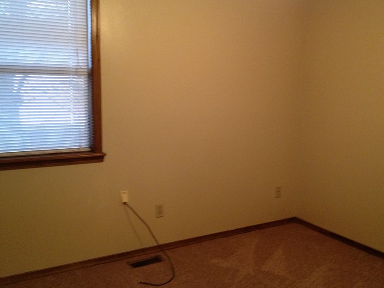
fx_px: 444
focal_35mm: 40
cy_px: 144
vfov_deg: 36.0
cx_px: 215
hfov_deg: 46.7
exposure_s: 1/20
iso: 250
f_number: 2.4
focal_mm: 4.28
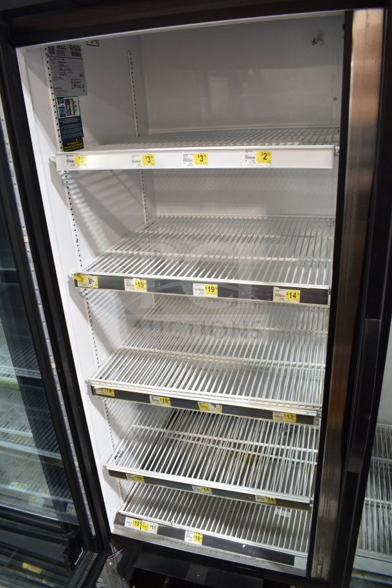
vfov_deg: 67.4
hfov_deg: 47.9
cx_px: 196
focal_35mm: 27
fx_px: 441
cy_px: 294
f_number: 3.5
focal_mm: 18
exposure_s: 1/30
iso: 360
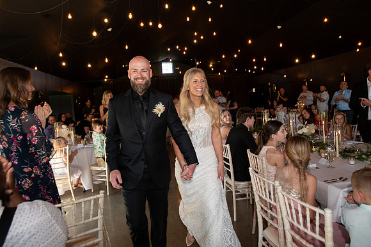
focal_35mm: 24
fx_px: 247
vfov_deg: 53.1
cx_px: 186
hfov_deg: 73.8
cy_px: 124
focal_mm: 24
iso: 1000
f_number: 5
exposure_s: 1/125
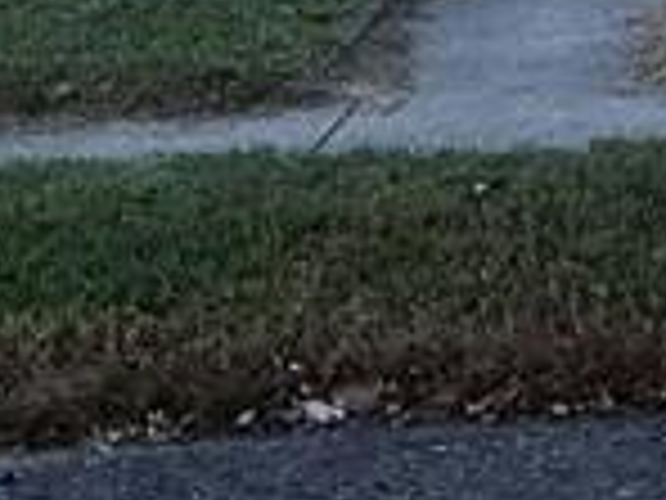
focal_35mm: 194
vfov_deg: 7.1
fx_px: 3732
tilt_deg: +2.4
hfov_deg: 9.9
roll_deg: -0.9
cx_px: 1022
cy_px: -784
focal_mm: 3.99
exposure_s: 1/541
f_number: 1.8
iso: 20
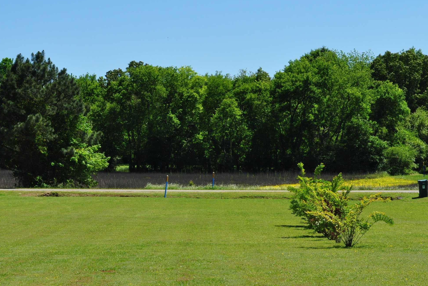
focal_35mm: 94
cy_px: 192
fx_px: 1118
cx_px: 260
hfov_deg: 21.6
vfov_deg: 14.5
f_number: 10
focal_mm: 40
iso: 200
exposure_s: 1/400
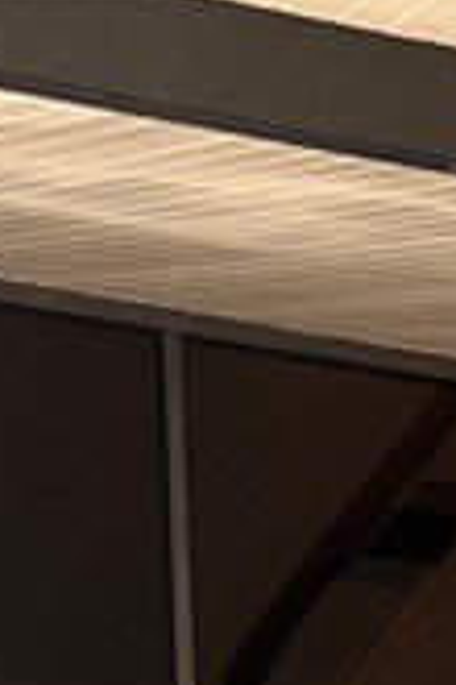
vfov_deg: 10.7
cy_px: 1578
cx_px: 966
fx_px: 3192
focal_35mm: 168
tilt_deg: -5.5
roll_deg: +1.3
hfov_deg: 7.8
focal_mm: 5.7
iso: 50
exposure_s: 1/1295
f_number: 1.5
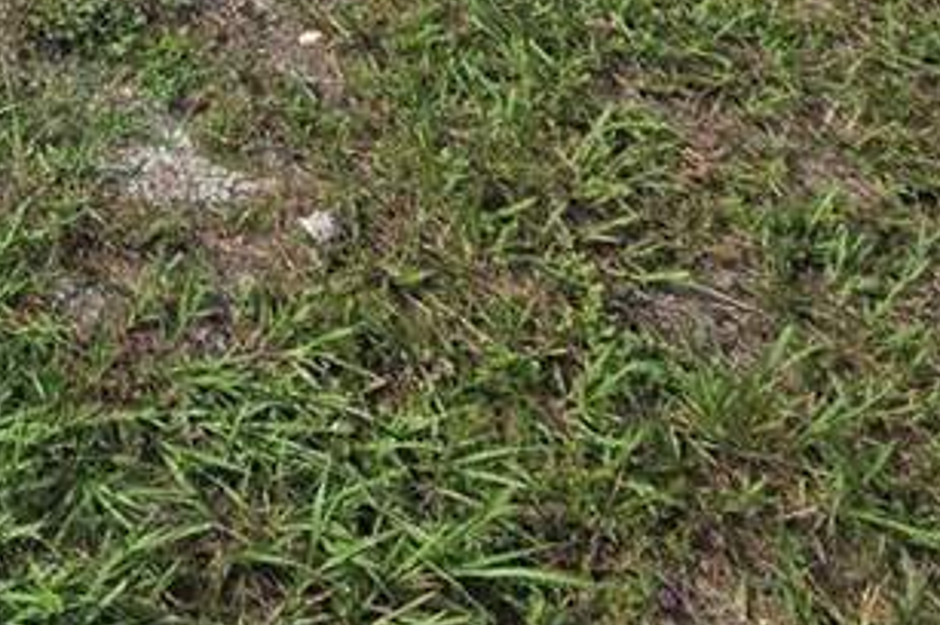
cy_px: -377
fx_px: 1226
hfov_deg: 33.3
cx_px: -217
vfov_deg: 22.2
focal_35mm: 47
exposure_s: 1/1894
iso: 50
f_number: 2.2
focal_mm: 2.2
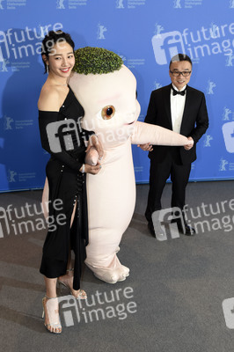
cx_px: 117
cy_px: 176
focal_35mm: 33
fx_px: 322
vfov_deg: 57.3
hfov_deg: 39.9
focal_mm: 22
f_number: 5
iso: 640
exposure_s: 1/160
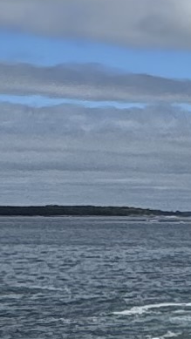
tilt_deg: +6.3
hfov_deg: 6.8
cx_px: 607
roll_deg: +0.0
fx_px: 1422
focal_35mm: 158
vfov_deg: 13.5
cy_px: 64
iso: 40
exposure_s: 1/4630
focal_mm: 2.22
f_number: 2.2
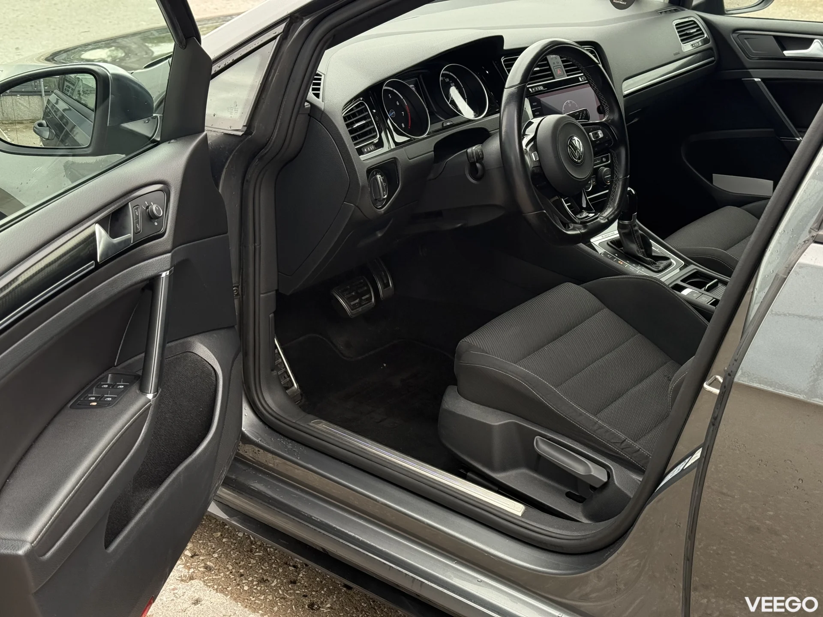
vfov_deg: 30.3
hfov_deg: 39.7
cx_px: 412
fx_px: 1141
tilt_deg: -23.3
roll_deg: -0.4
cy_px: 308
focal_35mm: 48
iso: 160
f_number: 1.78
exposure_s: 1/242
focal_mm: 6.76
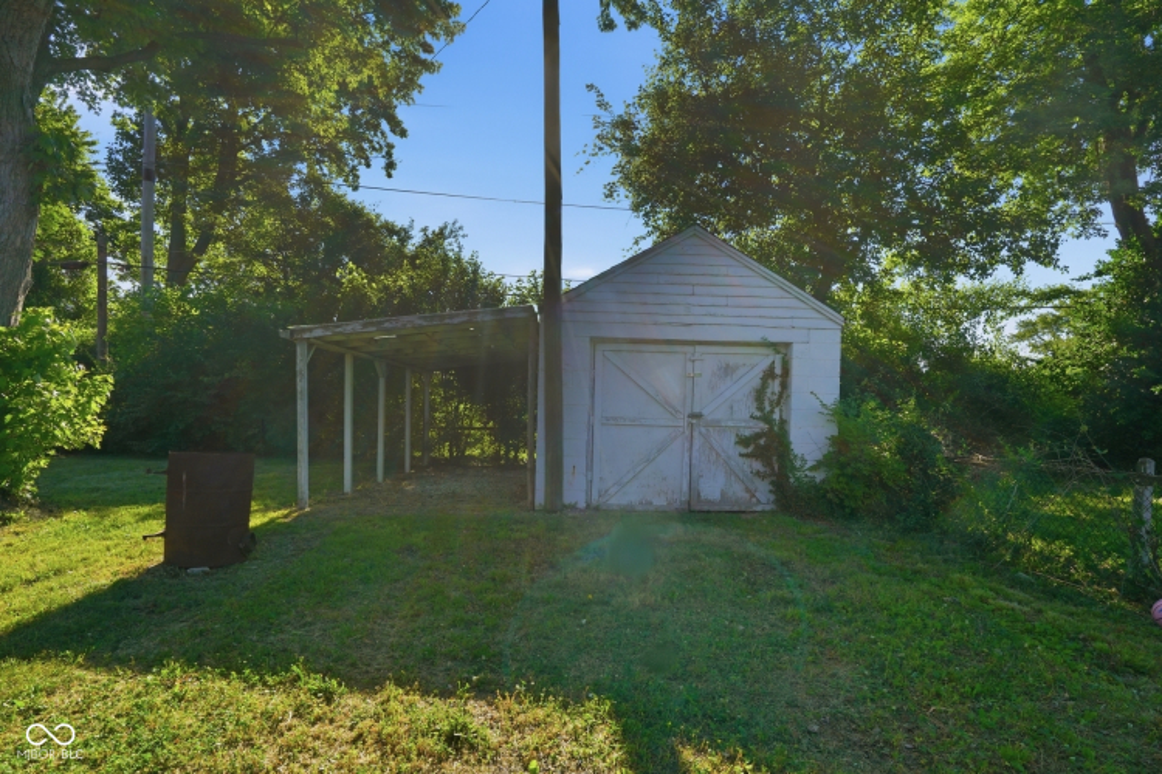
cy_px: 387
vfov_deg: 73.7
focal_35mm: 16
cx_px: 581
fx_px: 516
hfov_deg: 96.7
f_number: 11
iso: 800
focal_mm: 16
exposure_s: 1/640
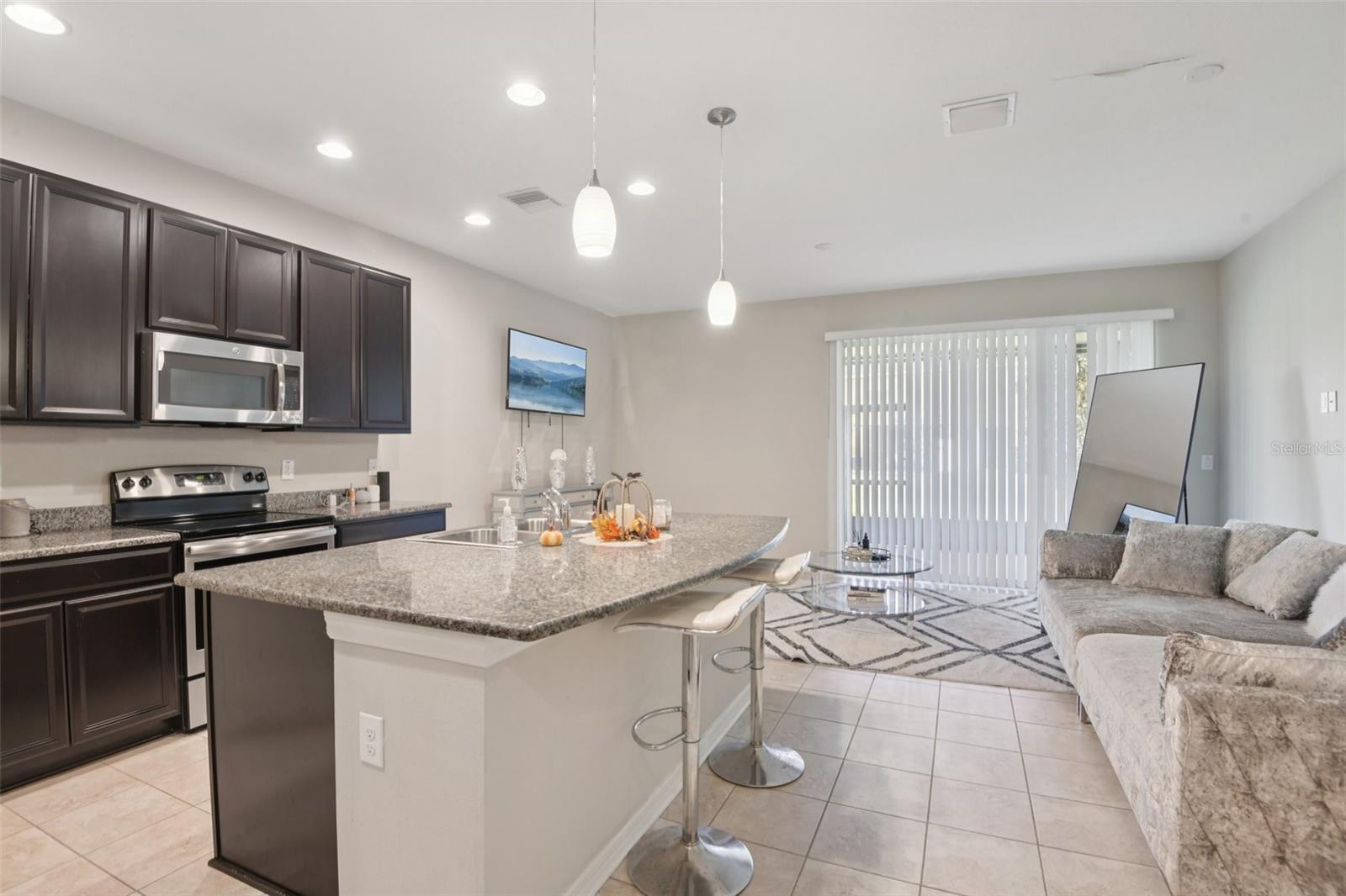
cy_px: 448
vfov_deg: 73.7
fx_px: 598
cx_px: 673
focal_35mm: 16
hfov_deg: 96.7
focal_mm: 16
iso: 400
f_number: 8
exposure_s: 1/6
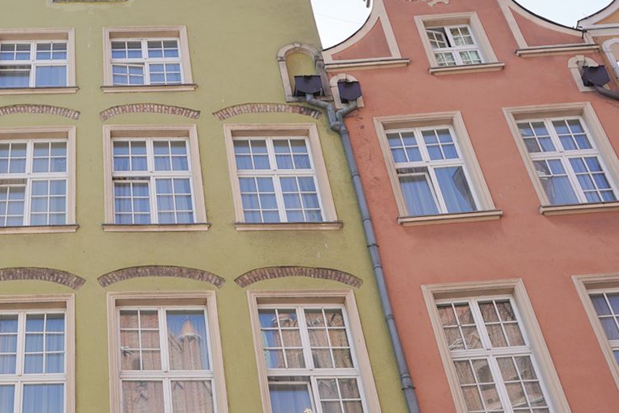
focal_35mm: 63
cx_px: 102
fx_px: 1083
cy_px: 202
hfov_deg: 30.9
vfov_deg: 21.6
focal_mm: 24
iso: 100
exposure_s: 1/100
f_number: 10
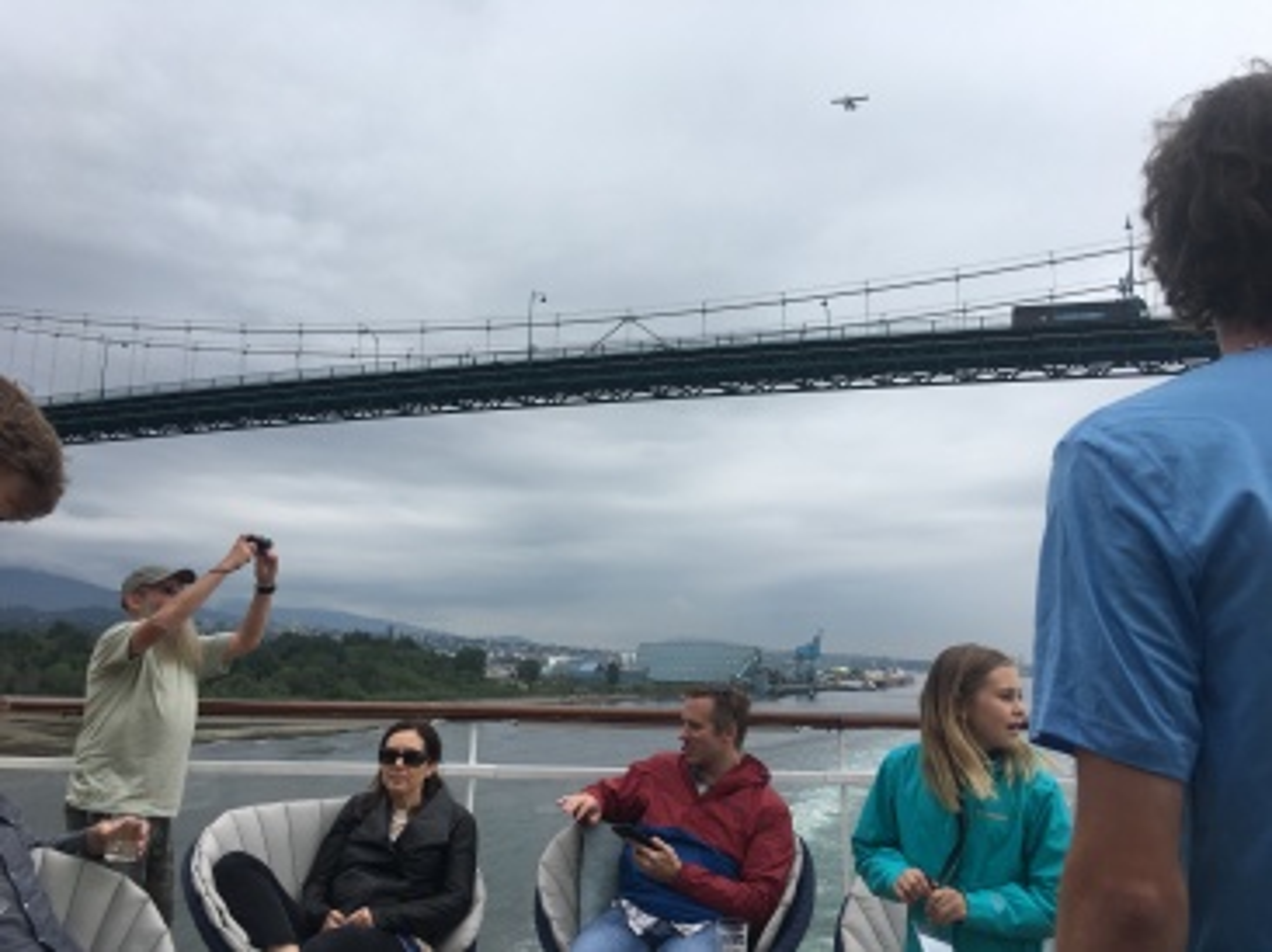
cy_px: 476
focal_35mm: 29
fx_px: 1065
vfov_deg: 48.2
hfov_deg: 61.7
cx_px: 636
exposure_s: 1/506
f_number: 2.2
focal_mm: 4.15
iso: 25
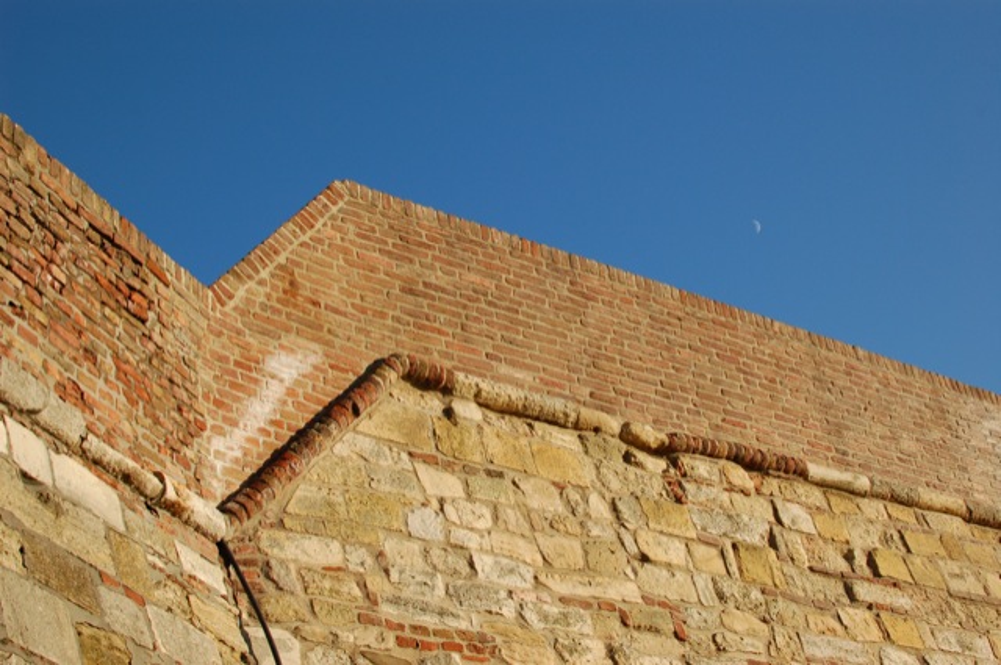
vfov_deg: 25.7
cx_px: 500
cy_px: 332
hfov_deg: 37.9
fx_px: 1458
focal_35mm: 52
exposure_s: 1/320
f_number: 9
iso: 200
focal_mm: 35
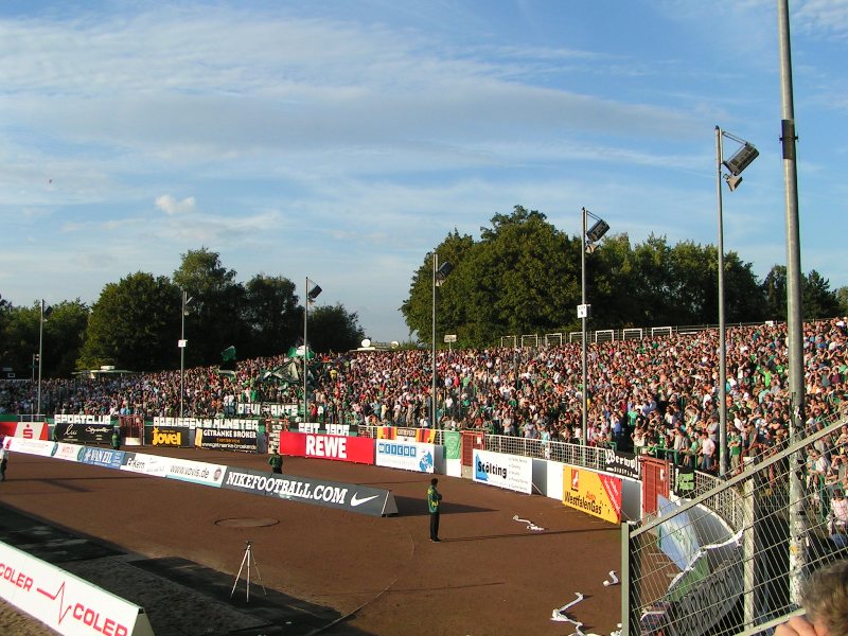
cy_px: 318
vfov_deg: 37.7
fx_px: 931
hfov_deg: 49.0
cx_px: 424
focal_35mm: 38
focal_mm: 5.8
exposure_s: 1/320
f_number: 5.6
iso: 50
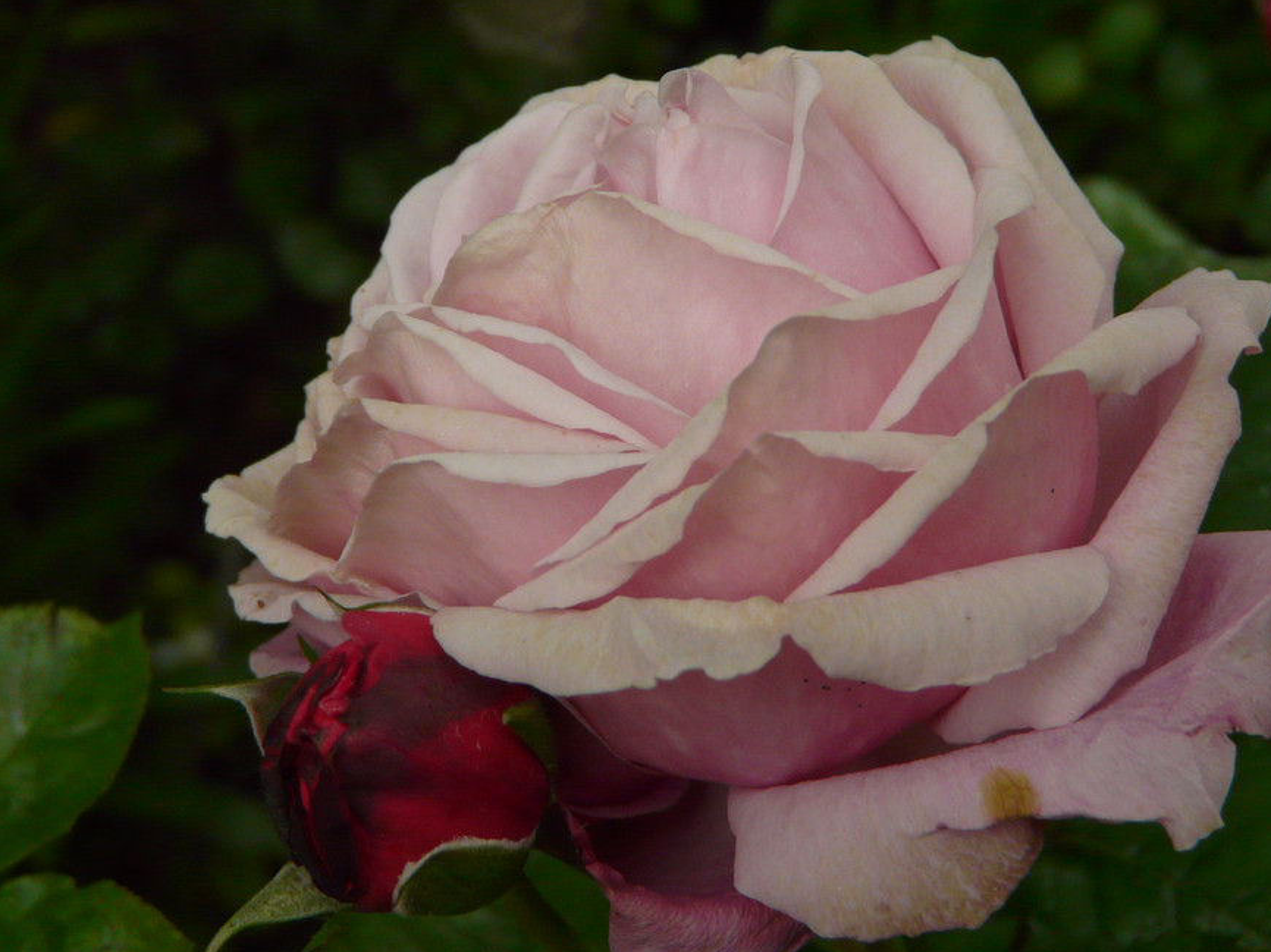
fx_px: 2533
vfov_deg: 21.3
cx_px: 617
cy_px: 430
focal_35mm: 69
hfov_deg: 28.2
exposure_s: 1/100
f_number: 3.2
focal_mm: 9.2
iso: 200
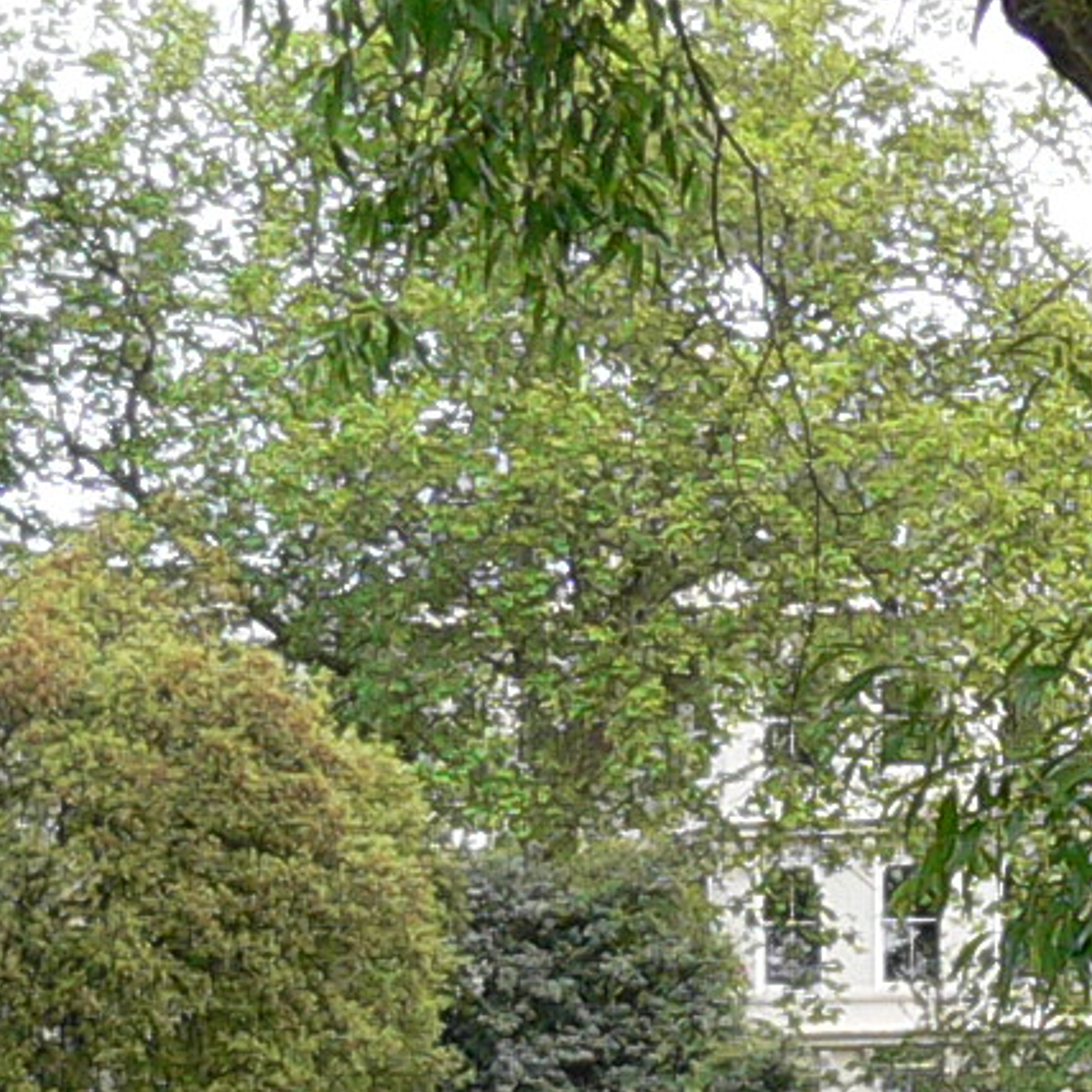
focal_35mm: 185
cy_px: 768
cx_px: 1373
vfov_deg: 9.4
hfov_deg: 9.3
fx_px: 6603
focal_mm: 5.8
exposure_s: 1/60
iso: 100
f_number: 2.8
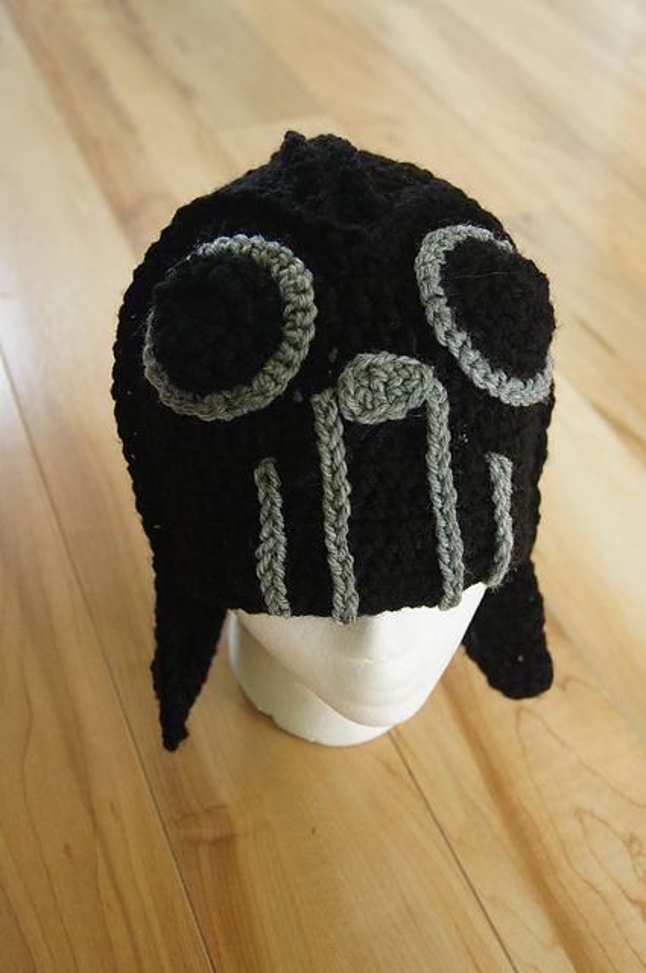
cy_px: 486
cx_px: 323
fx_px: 1133
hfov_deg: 31.8
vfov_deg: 46.5
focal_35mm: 42
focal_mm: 28
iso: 1250
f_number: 4.5
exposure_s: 1/50
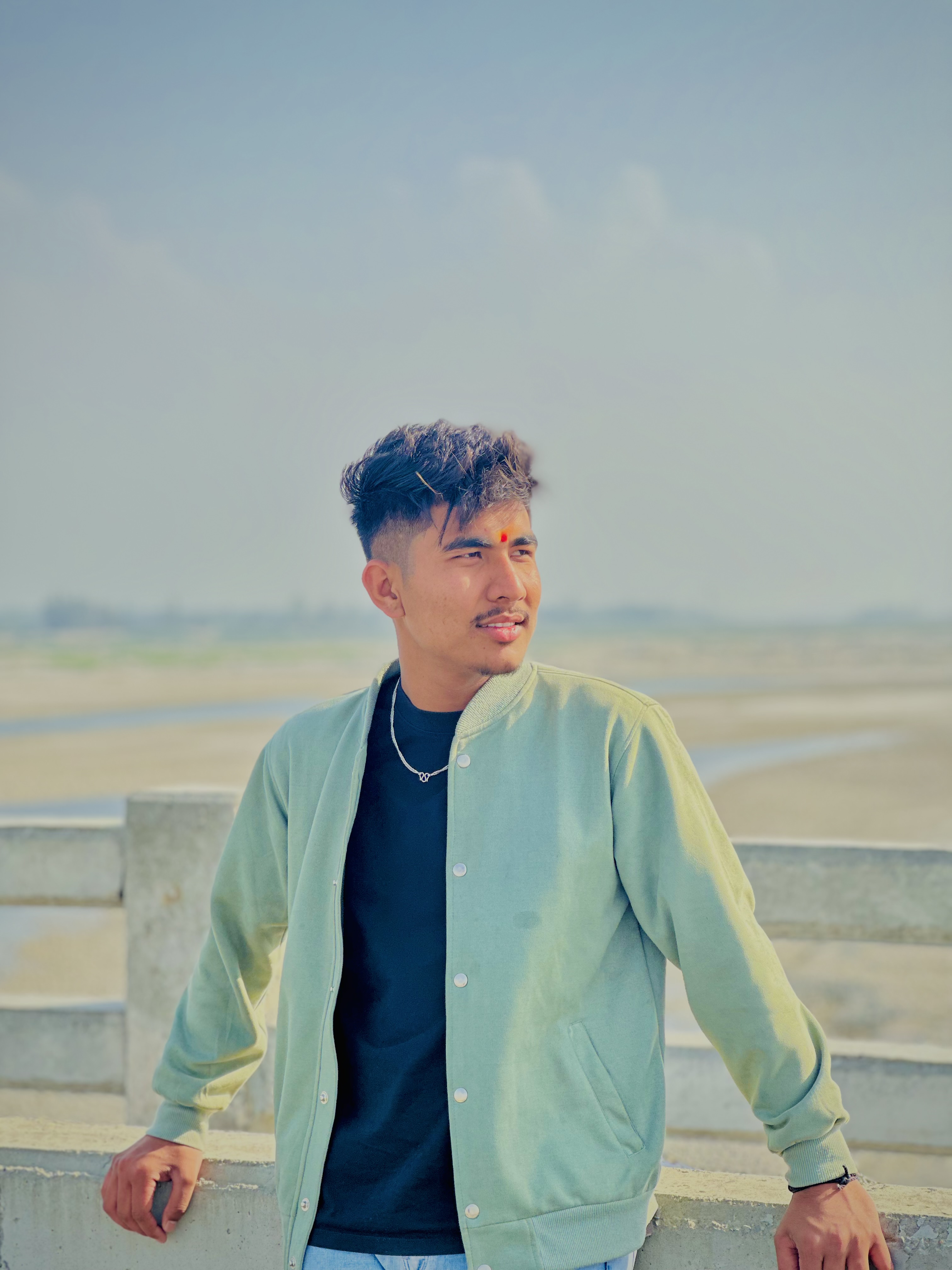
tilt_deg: -0.1
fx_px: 2824
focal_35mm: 77
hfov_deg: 19.1
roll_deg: +0.8
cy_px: 635
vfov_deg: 25.3
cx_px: 476
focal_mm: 9
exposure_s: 1/340
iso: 32
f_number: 2.8
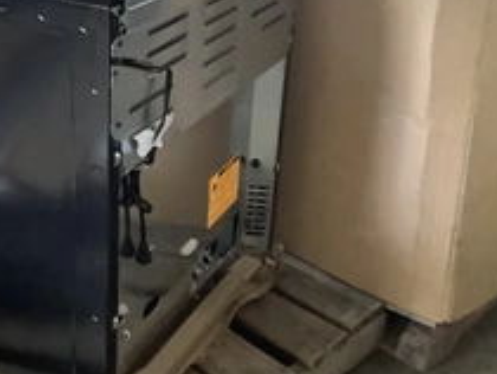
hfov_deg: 32.3
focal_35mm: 59
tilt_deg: -24.2
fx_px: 848
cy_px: 95
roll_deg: -2.9
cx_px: 151
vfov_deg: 24.6
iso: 640
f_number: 2.4
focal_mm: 3.3
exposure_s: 1/24
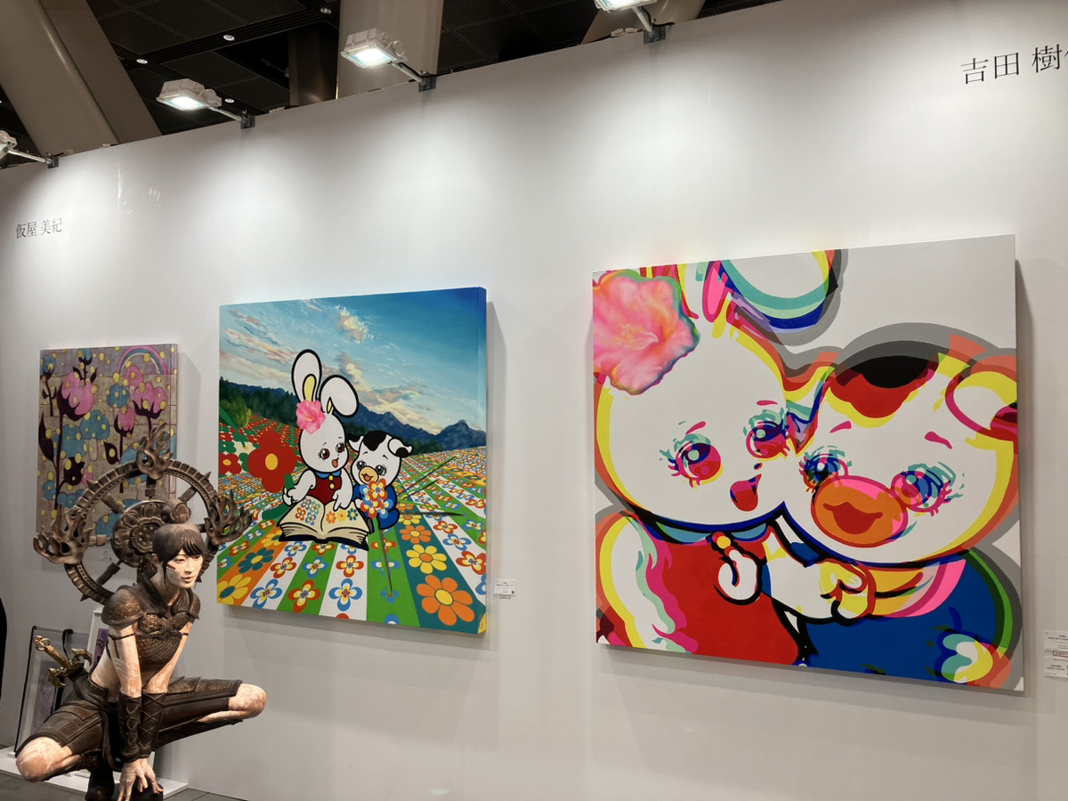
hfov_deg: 63.4
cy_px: 400
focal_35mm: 28
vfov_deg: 49.7
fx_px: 864
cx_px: 534
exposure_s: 1/195
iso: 25
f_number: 1.8
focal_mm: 3.99
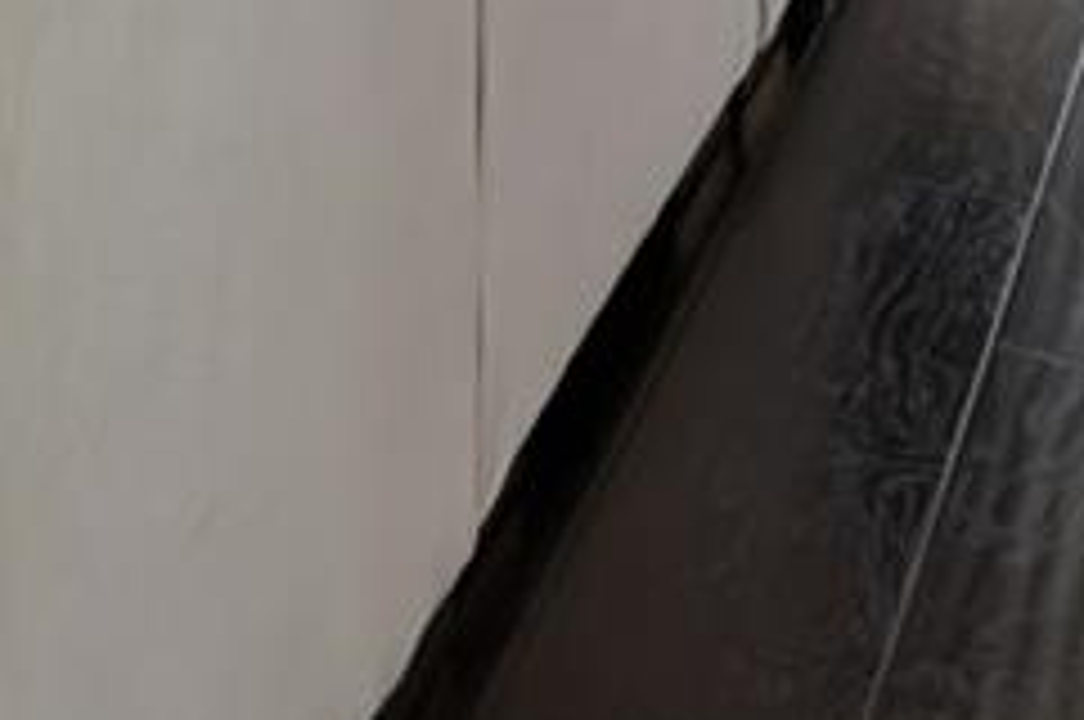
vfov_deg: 8.4
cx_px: -972
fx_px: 3999
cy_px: -1575
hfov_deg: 13.5
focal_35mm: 133
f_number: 8
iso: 800
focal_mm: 20
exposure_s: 1/15
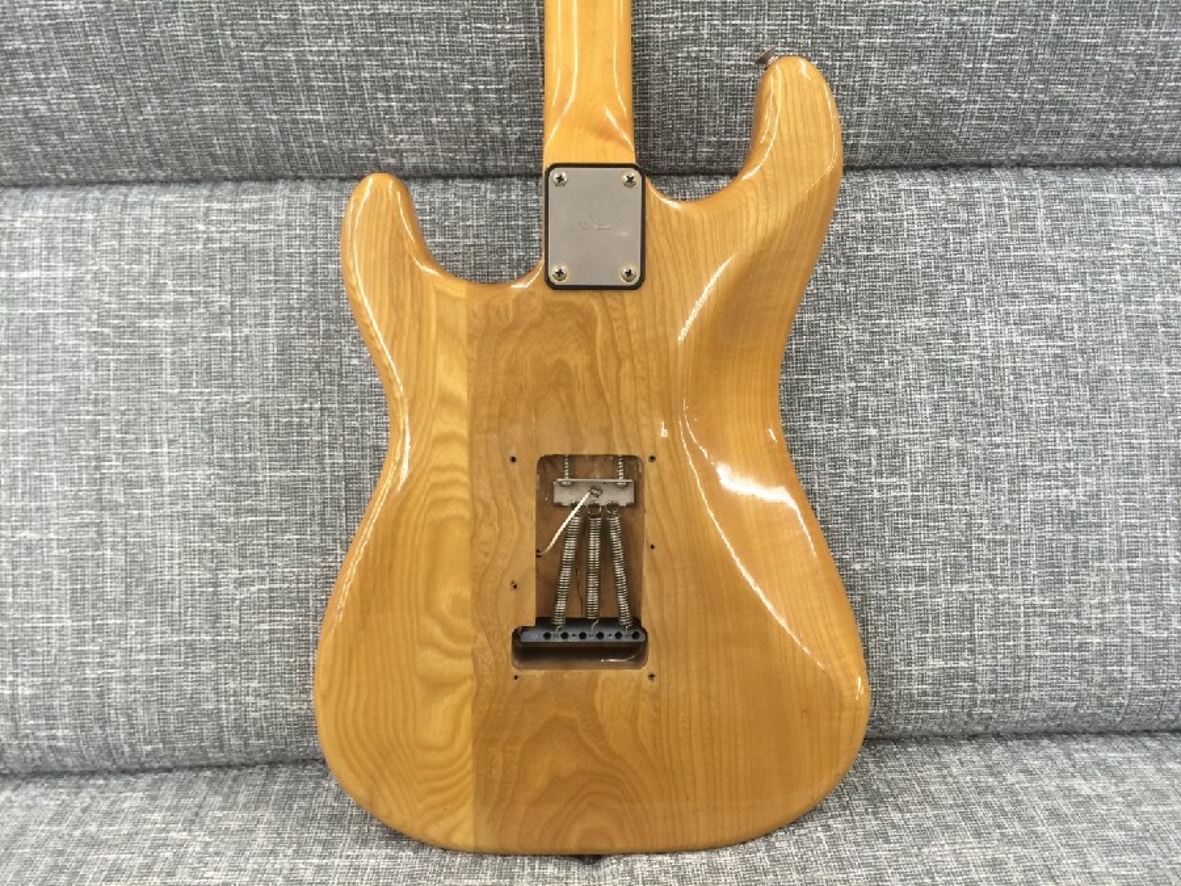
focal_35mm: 29
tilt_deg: -30.1
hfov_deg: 61.7
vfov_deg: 48.2
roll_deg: -0.8
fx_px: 989
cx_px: 590
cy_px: 443
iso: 40
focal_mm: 4.15
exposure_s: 1/30
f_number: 2.2
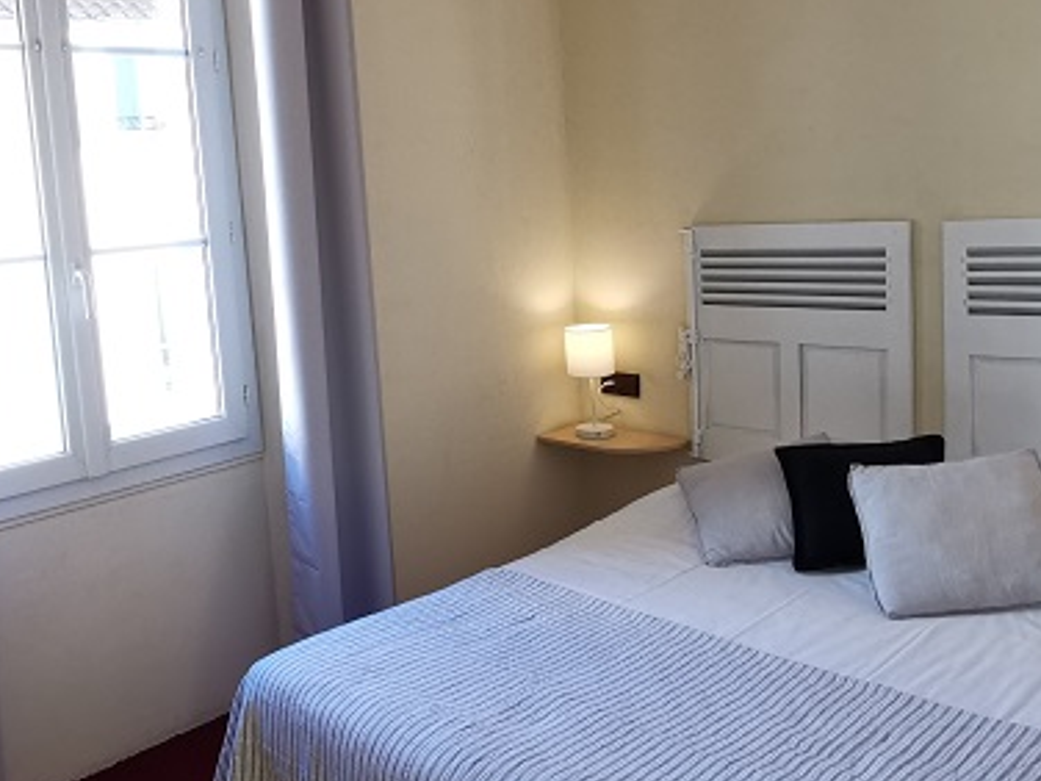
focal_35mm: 34
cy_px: 318
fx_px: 1022
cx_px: 365
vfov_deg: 41.6
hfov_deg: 53.1
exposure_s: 1/120
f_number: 2.2
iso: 320
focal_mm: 2.35
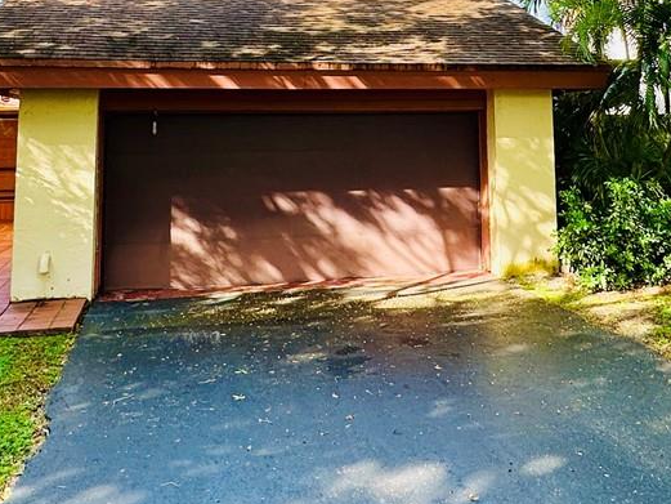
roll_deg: +0.6
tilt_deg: +6.8
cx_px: 395
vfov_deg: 31.9
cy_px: 44
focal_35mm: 43
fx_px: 834
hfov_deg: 43.7
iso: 40
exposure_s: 1/397
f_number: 2.2
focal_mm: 2.22
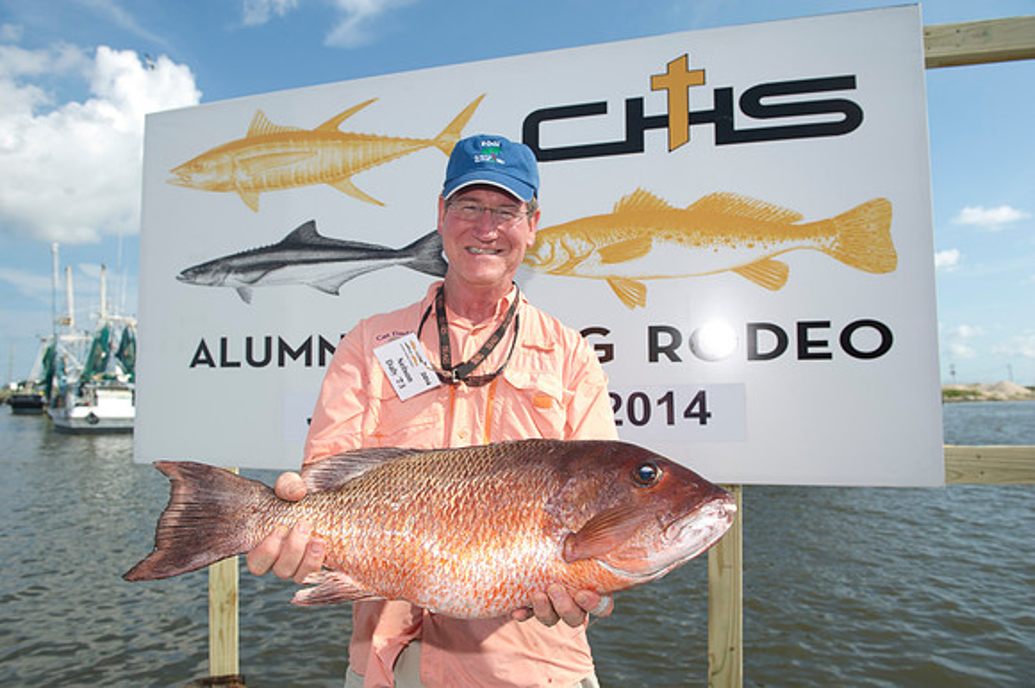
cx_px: 518
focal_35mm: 24
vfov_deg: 53.1
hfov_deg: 73.8
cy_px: 344
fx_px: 690
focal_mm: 24
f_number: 7.1
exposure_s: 1/320
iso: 125
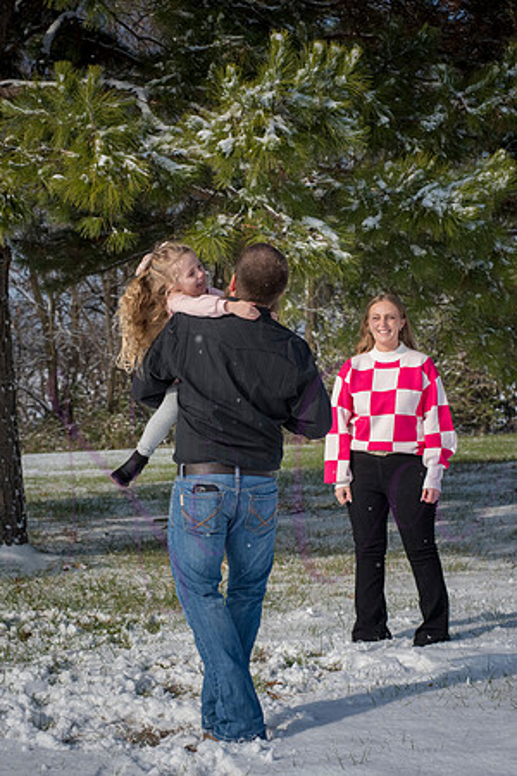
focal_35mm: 80
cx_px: 258
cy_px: 388
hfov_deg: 17.1
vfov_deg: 25.4
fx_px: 1723
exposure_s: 1/1600
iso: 640
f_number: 8
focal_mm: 80
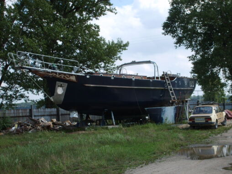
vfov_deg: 24.0
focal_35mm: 61
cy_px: 87
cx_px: 116
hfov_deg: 31.7
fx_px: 409
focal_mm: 10.3
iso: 50
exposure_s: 1/500
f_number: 3.6
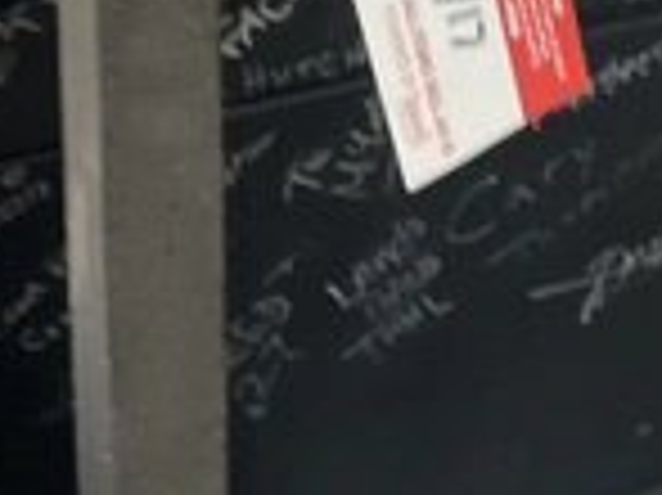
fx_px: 1510
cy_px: -148
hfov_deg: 24.7
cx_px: 365
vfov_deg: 17.5
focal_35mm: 79
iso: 320
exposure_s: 1/37
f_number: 1.8
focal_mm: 3
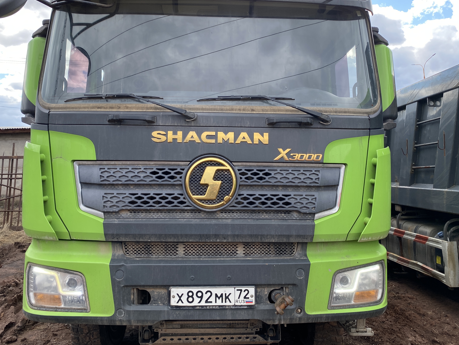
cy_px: 158
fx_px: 411
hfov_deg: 58.4
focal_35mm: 31
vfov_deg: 45.4
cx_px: 228
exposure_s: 1/546
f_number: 1.8
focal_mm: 4.25
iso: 32
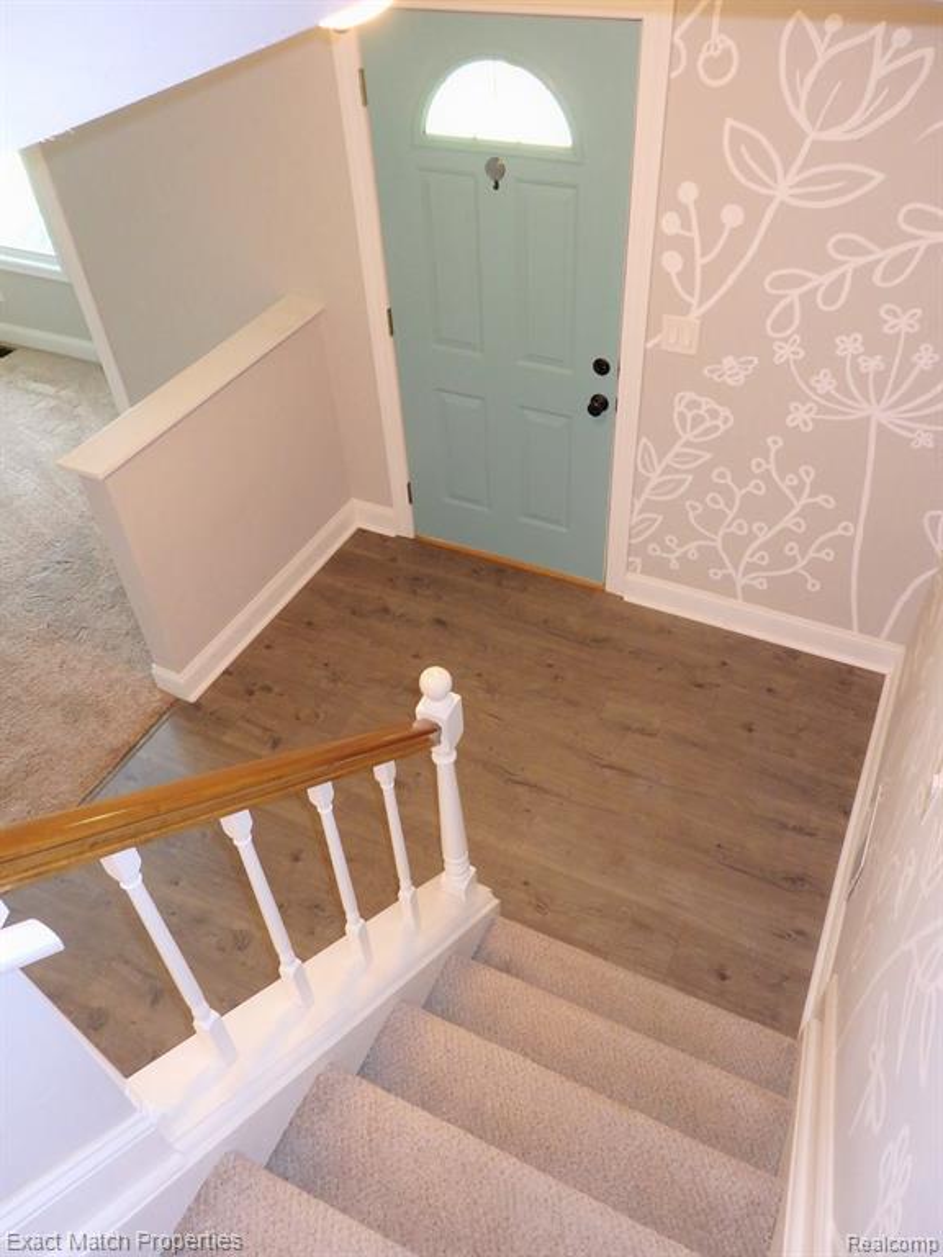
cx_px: 472
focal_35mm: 25
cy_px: 628
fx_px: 908
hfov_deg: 54.9
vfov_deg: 69.4
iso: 400
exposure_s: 1/30
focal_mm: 4.5
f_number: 3
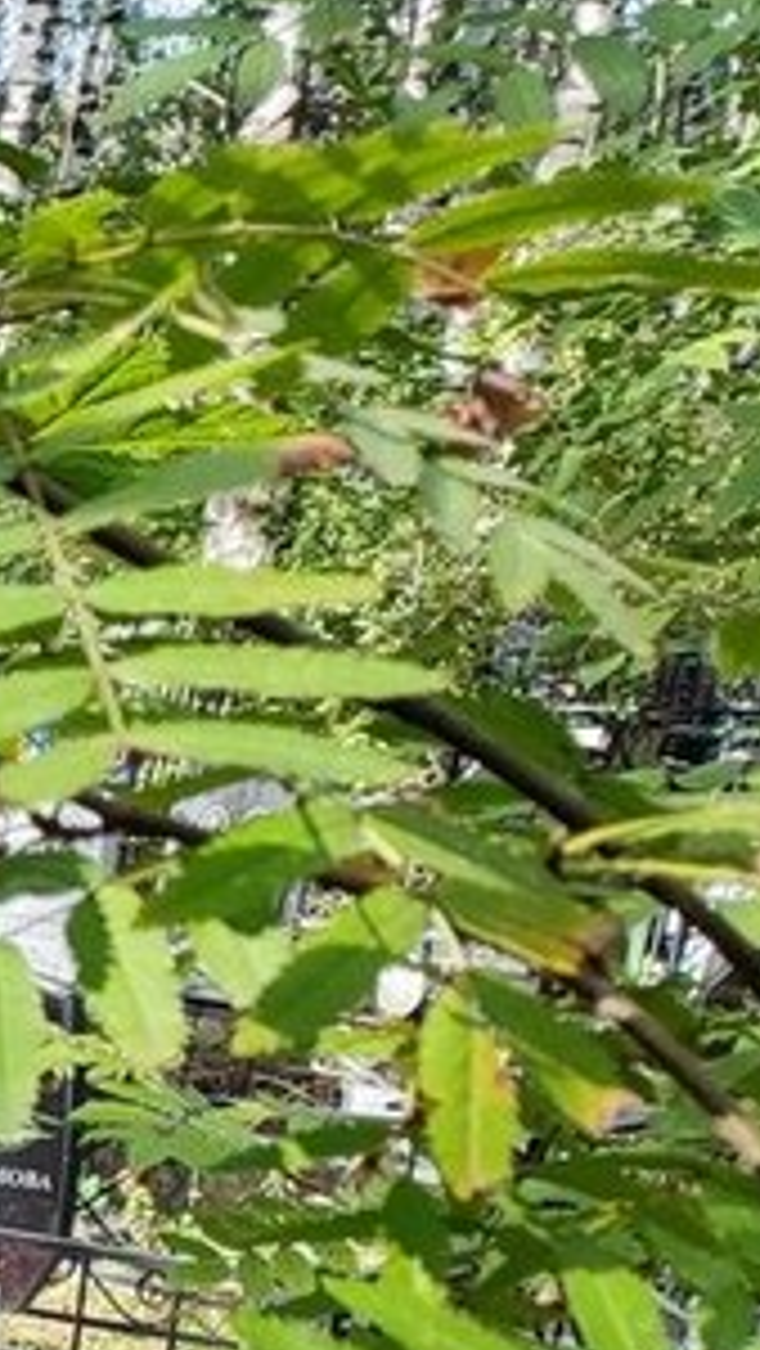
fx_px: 3328
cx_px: -1448
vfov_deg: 21.3
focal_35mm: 93
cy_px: 1629
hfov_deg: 10.0
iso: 64
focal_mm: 6.04
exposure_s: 1/100
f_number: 1.9
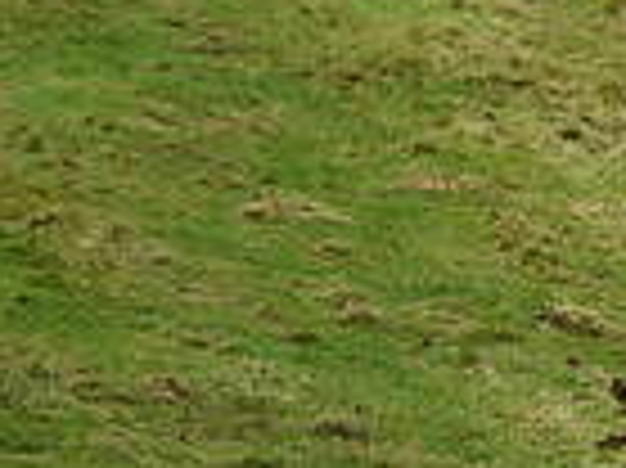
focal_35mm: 801
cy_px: -166
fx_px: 14473
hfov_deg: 2.5
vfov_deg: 1.9
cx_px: 1297
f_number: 3.5
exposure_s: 1/1000
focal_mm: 200
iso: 1400
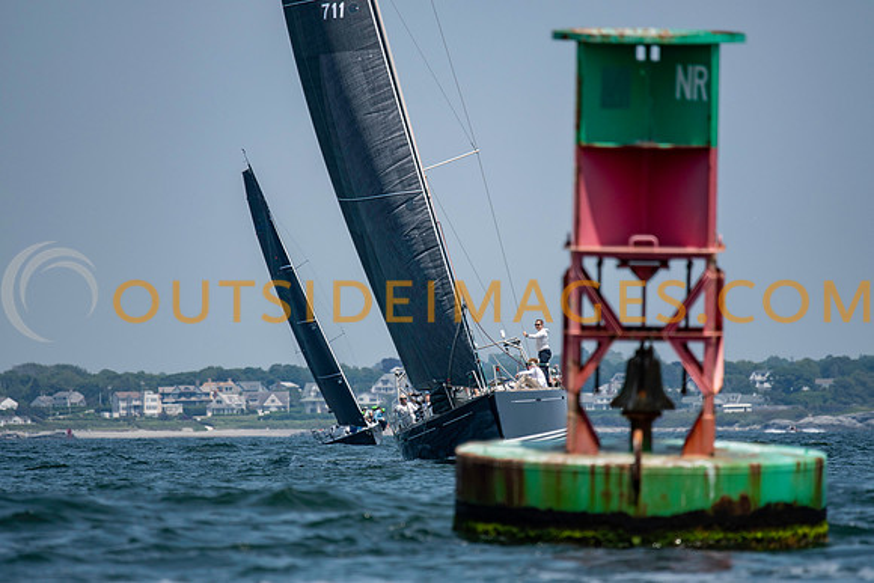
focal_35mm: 450
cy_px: 292
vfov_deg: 3.1
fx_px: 10927
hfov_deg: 4.6
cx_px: 437
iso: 200
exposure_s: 1/3200
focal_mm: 300
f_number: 4
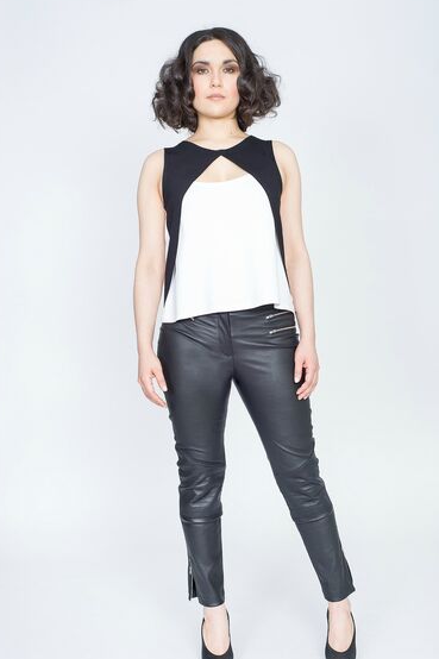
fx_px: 1043
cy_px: 358
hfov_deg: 23.8
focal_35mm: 57
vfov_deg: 35.0
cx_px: 236
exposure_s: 1/250
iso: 200
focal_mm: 50
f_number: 6.3
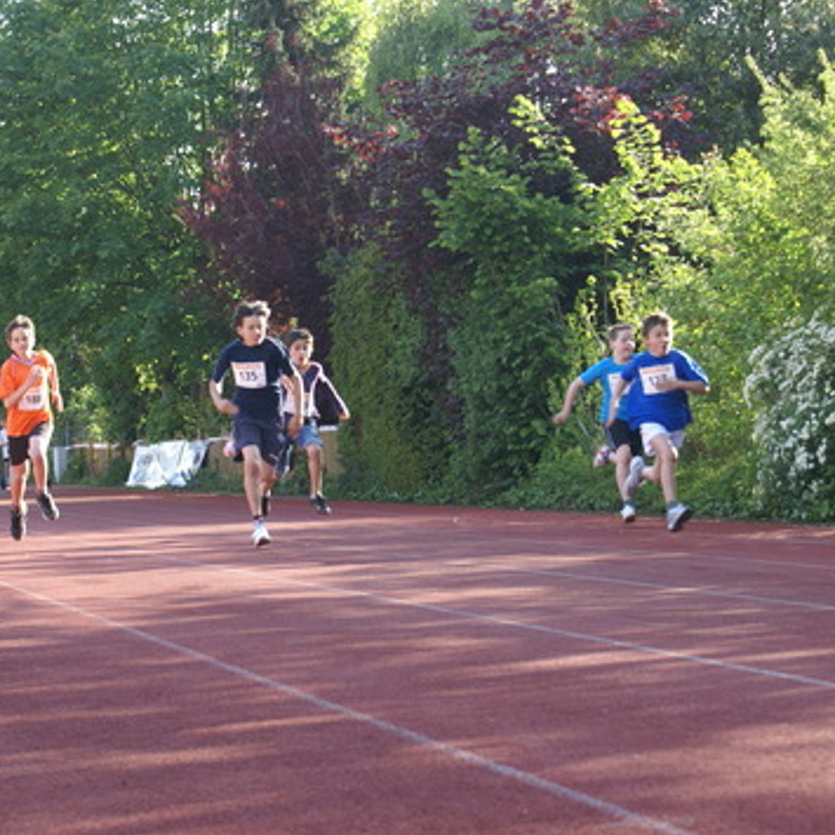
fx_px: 2647
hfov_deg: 17.9
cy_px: 419
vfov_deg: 17.9
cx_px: 395
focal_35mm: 97
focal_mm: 50
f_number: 5.6
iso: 320
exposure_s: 1/160
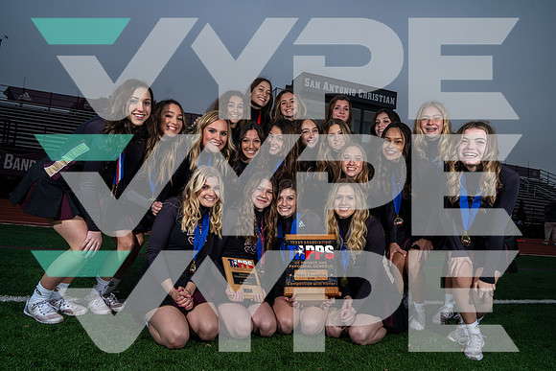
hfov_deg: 71.5
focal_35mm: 25
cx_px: 278
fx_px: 386
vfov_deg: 51.3
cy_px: 186
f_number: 8
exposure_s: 1/125
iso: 100
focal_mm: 25
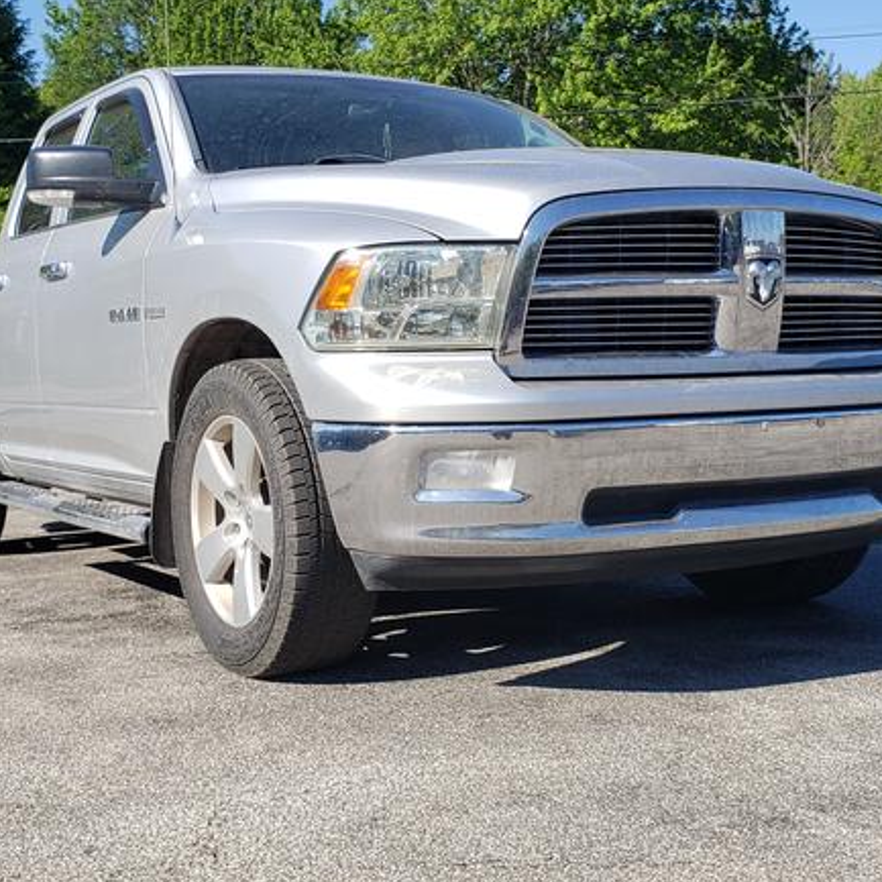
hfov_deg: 48.4
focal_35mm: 34
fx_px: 980
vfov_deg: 48.4
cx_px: 450
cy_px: 407
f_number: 2.4
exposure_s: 1/1073
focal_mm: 4.3
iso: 50
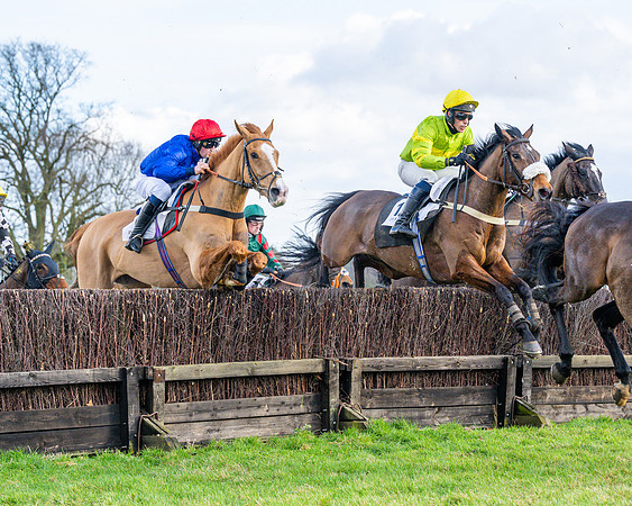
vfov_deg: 13.6
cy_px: 217
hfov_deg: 16.9
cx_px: 348
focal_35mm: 114
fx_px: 2123
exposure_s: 1/2000
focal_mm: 70
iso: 640
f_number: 4
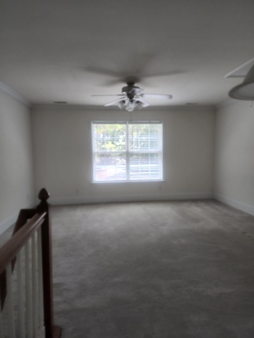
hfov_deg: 58.9
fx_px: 225
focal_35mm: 23
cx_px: 127
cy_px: 169
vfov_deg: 73.9
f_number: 1.8
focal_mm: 6.4
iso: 160
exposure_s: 1/180
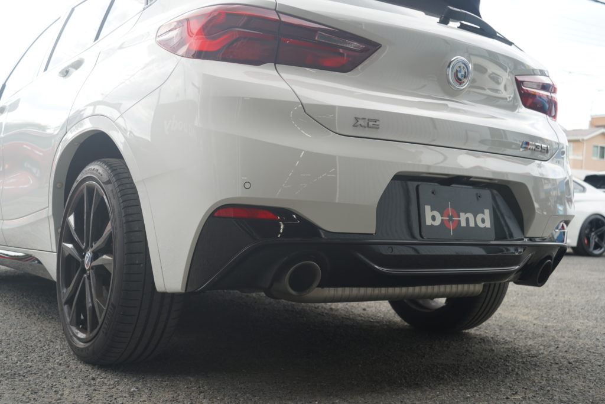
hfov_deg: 46.4
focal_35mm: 42
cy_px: 202
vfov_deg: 31.9
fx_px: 706
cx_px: 302
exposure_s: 1/60
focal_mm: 42
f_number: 5.6
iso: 160
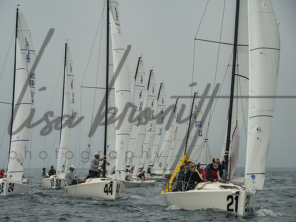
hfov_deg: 12.0
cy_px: 111
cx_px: 137
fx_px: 1411
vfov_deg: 9.0
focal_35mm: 165
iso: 800
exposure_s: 1/3200
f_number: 9
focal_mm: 150
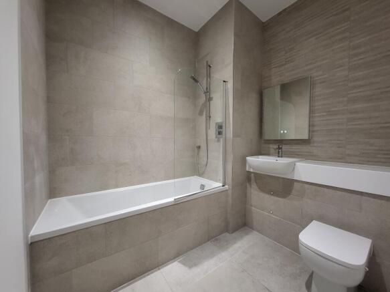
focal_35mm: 13
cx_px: 195
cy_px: 146
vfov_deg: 89.9
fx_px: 146
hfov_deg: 106.2
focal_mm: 1.74
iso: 320
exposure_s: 1/33
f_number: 2.2
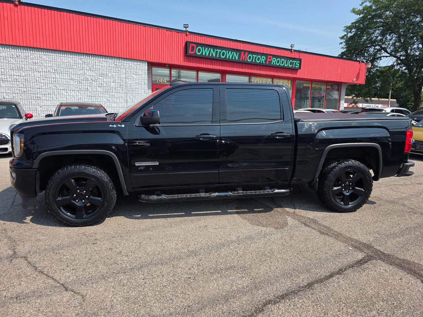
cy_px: 158
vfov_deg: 58.9
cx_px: 212
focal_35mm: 23
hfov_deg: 73.9
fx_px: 281
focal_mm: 6.3
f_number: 1.7
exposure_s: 1/4237
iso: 80
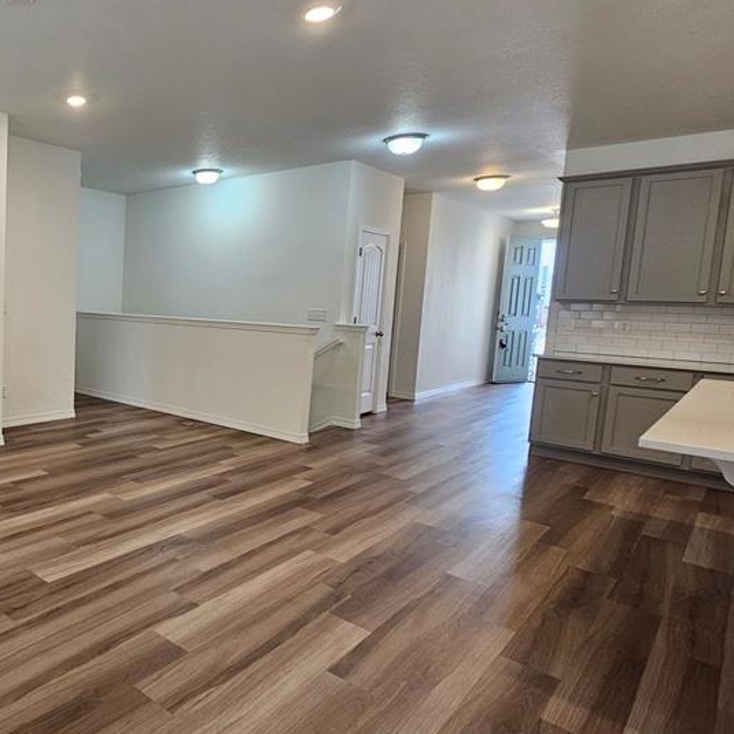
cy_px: 355
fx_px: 528
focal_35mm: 22
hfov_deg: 58.2
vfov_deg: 69.6
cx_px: 56
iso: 125
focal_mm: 2.2
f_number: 2.2
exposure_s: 1/60
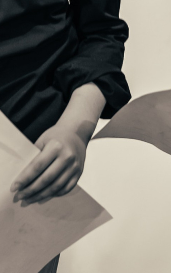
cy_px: -132
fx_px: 1565
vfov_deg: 9.7
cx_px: -9
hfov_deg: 6.2
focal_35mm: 210
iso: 800
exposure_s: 1/250
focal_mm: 35
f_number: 2
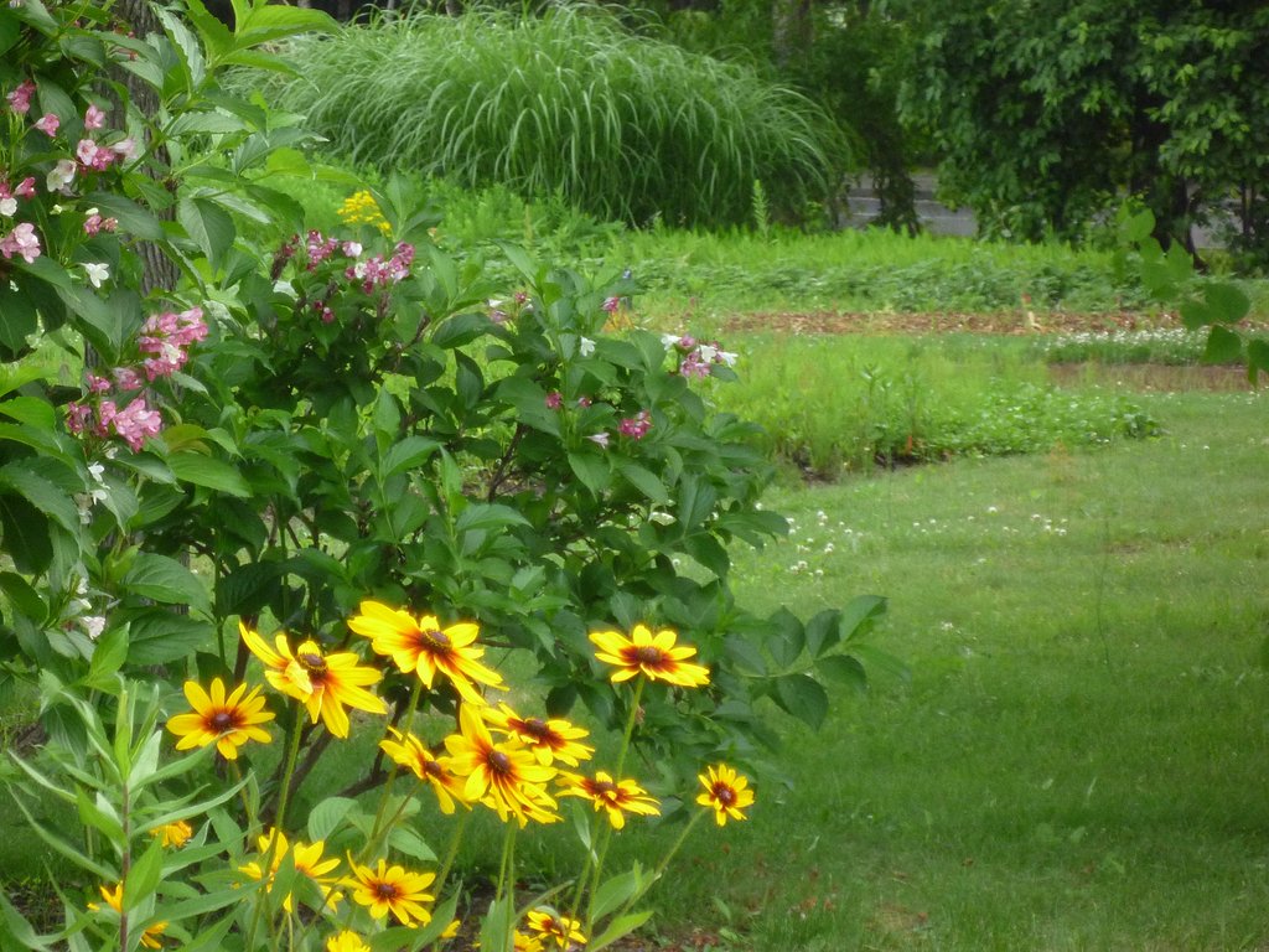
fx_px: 5609
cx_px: 634
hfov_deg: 12.9
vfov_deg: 9.7
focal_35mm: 153
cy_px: 476
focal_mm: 22
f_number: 5.9
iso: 250
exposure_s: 1/125
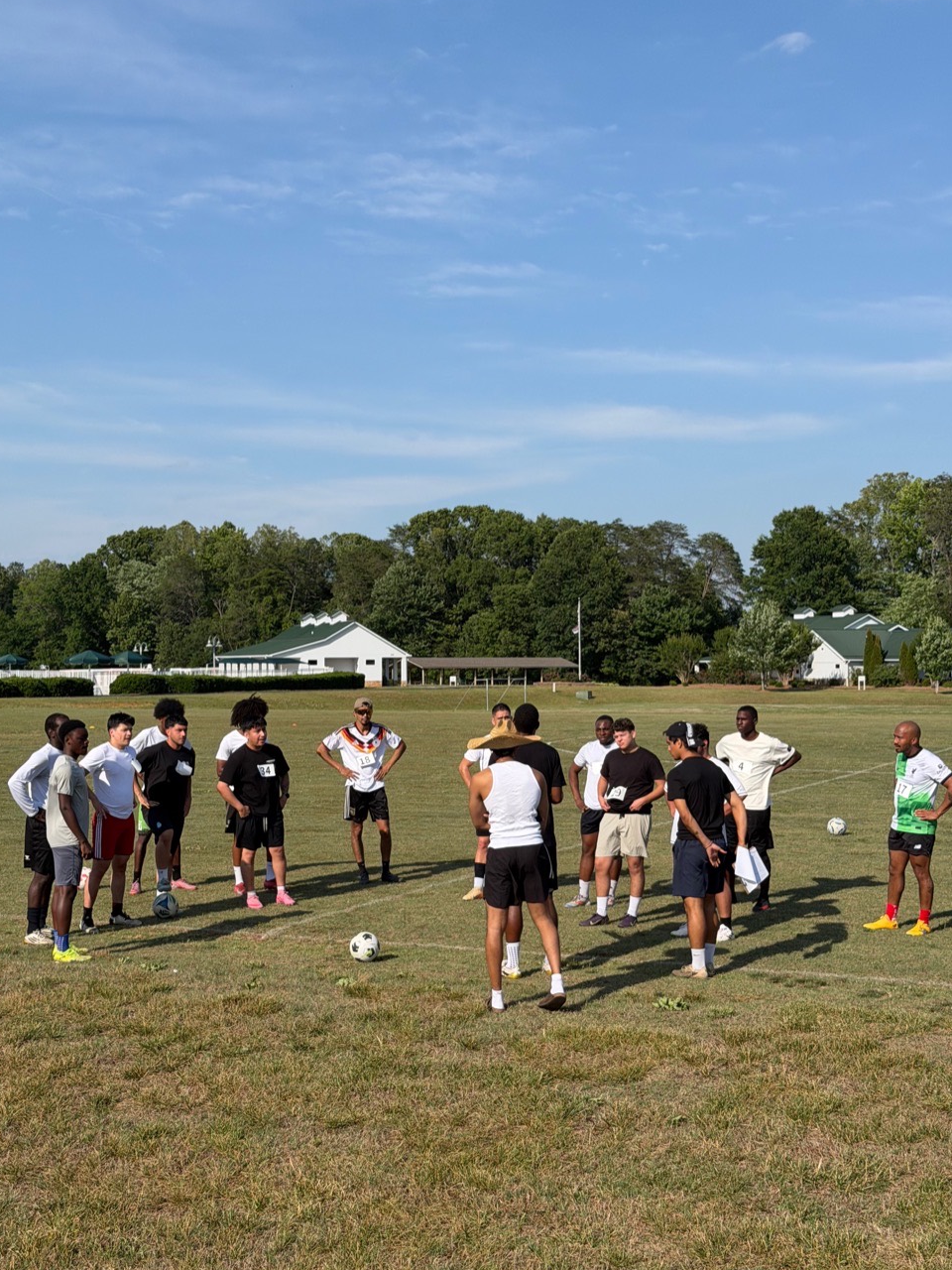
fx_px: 1833
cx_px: 468
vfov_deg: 38.2
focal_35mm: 50
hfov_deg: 29.1
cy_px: 636
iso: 64
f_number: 1.78
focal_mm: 6.76
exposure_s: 1/5587
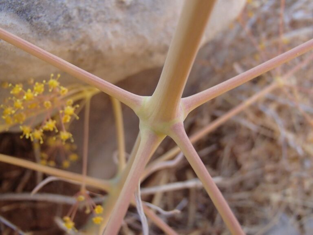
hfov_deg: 50.1
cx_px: 156
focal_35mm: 37
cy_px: 118
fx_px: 335
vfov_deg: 38.7
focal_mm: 6.64
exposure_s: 1/160
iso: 250
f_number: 4.7
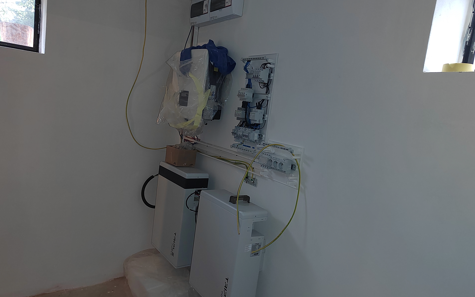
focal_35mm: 25
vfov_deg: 49.3
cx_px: 235
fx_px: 324
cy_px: 148
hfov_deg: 72.5
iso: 1647
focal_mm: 5.52
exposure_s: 1/60
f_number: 1.9
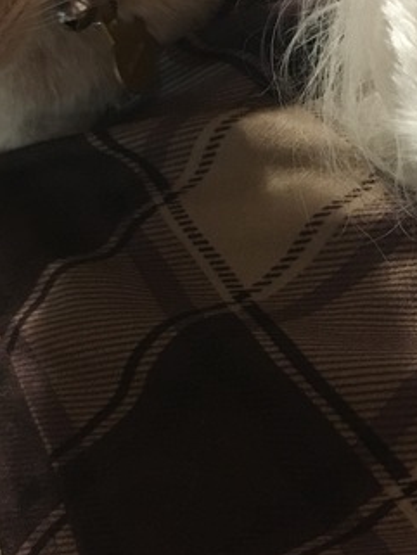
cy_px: 263
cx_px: 289
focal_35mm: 83
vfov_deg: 23.5
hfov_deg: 17.7
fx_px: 1332
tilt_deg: -37.4
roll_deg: +41.9
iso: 200
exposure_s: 1/15
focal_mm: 4.15
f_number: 2.2
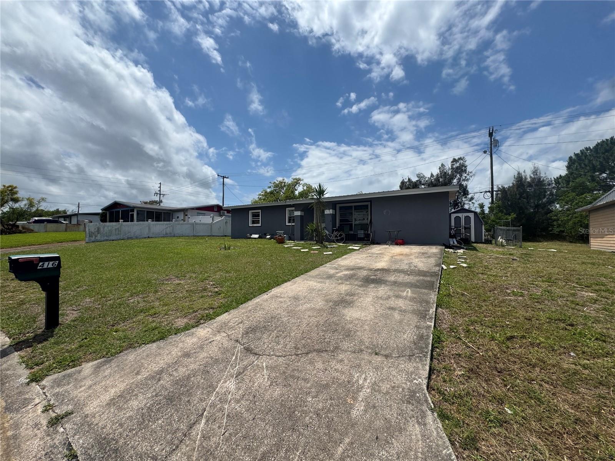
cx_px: 308
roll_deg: -1.0
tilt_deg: +1.4
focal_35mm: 14
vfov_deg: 85.7
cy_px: 230
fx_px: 249
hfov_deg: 102.1
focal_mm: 2.22
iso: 40
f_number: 2.2
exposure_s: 1/3717
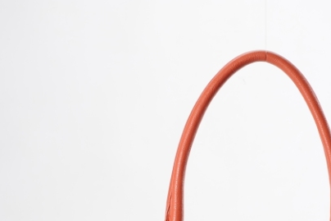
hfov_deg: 13.5
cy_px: 278
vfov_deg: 8.9
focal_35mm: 152
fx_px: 1397
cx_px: 255
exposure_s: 1/160
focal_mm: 60
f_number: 20
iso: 200
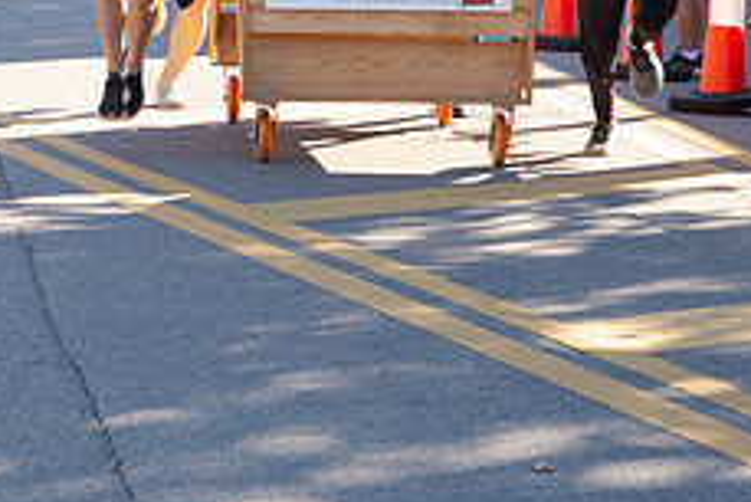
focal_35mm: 212
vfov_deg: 6.5
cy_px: 54
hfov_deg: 9.5
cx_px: -328
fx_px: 4425
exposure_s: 1/200
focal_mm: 62
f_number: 8
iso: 640
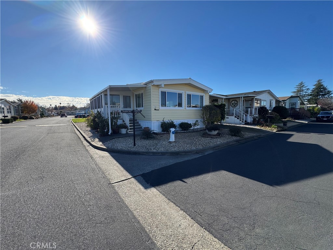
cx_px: 166
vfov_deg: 85.7
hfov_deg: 102.1
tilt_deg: -6.4
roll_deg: +0.5
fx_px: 135
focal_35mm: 14
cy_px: 125
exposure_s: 1/1217
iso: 50
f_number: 2.2
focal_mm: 2.22
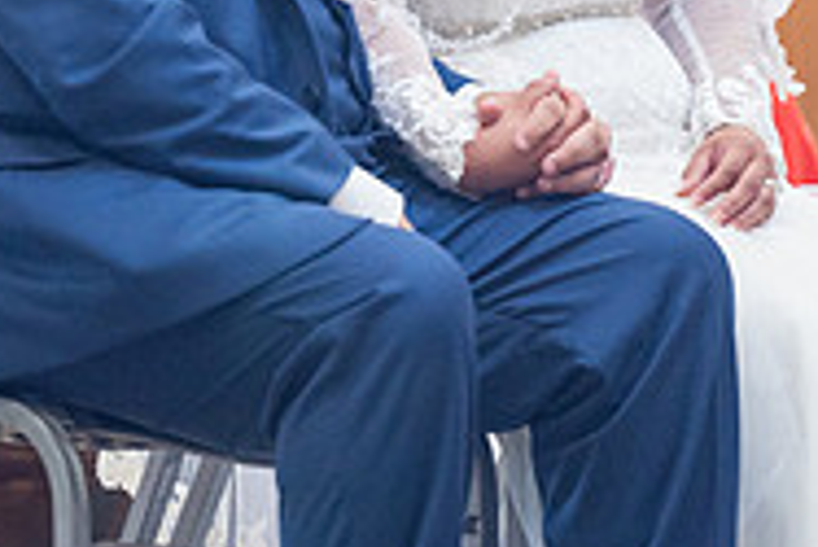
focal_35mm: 619
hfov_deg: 3.3
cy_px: -158
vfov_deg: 2.2
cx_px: 118
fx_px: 14076
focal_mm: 200
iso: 1600
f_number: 2.8
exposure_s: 1/200
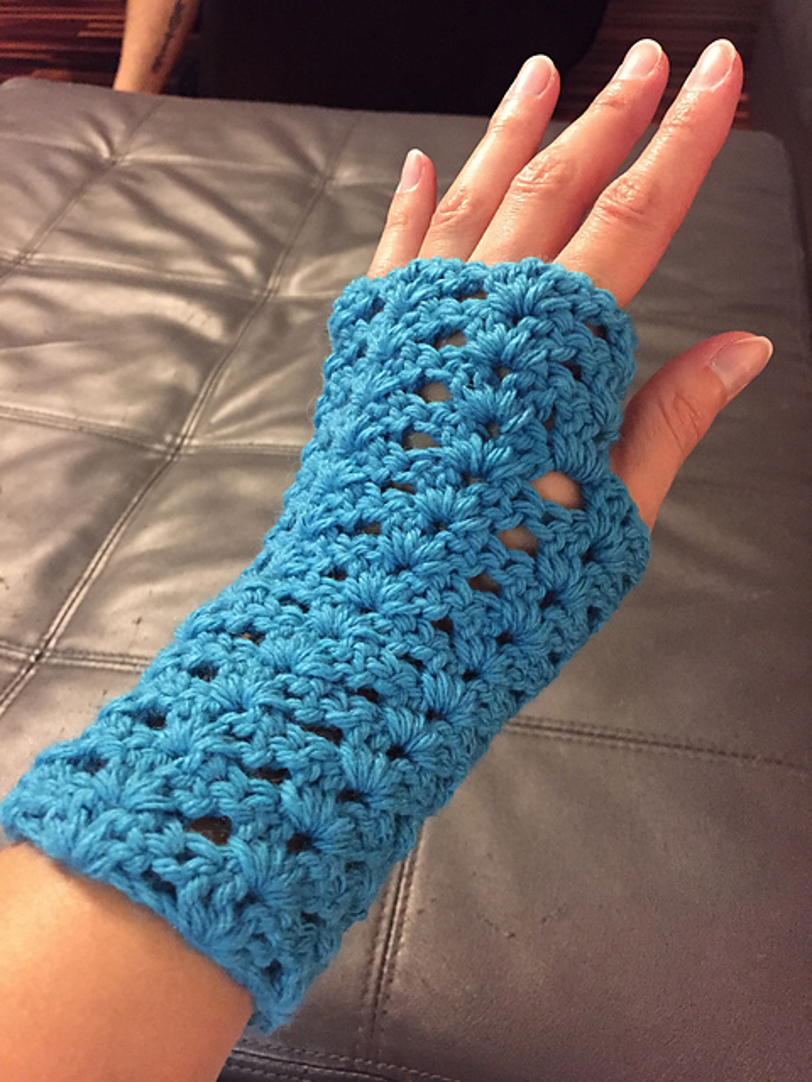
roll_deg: +2.1
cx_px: 406
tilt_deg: -43.5
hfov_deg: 48.2
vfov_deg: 61.7
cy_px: 541
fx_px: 907
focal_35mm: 29
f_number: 2.2
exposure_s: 1/15
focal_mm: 4.15
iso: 400
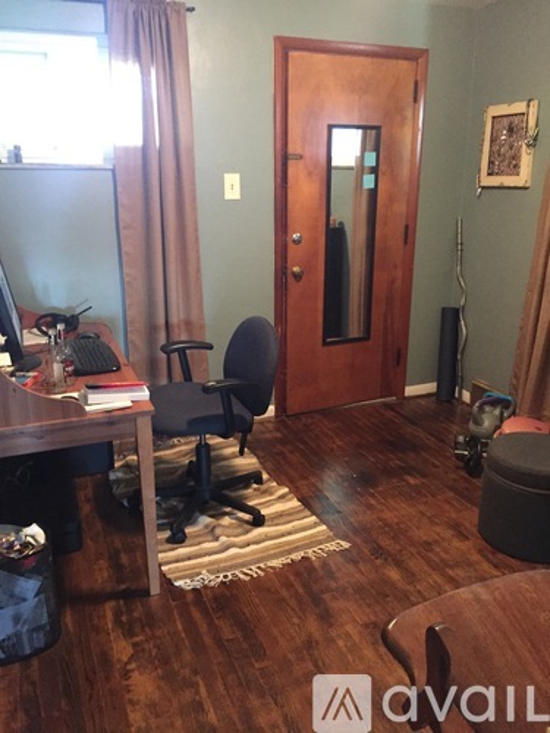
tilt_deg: -17.3
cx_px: 275
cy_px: 366
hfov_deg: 48.2
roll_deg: -0.4
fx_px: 614
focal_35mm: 29
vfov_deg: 61.7
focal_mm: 4.15
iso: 400
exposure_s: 1/15
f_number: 2.2
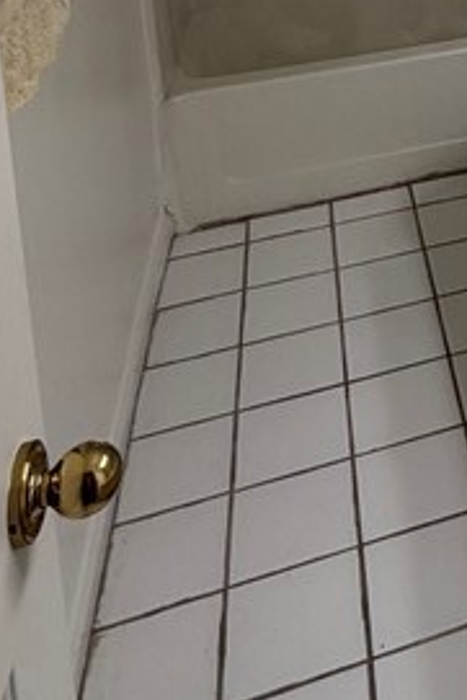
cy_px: -240
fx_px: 1069
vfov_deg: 28.7
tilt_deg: -7.4
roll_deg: +2.3
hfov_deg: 21.4
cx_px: 666
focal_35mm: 55
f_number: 2.2
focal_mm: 2.22
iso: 64
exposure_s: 1/120
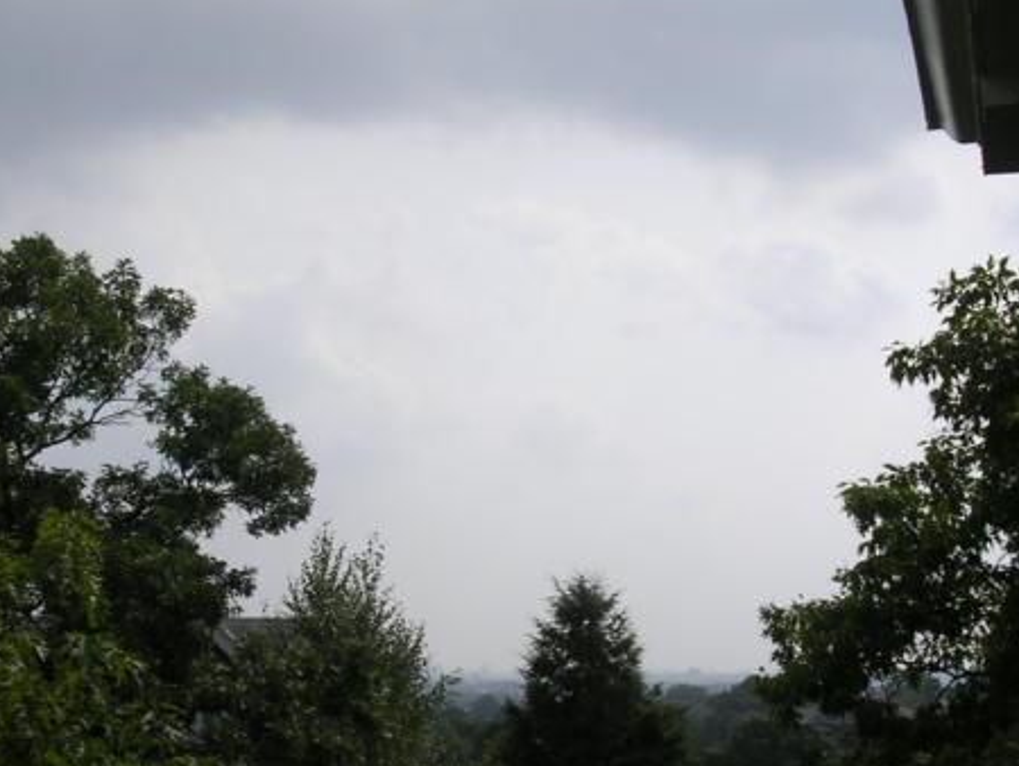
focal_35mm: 54
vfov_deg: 26.9
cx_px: 519
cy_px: 521
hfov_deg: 35.5
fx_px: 1590
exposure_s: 1/585
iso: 100
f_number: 5.6
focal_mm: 5.8
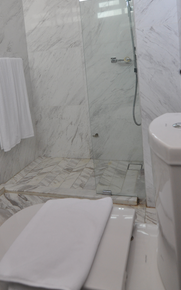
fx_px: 245
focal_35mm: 31
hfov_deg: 40.2
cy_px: 92
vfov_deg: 59.5
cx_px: 65
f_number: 2.8
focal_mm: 12
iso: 500
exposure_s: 1/50
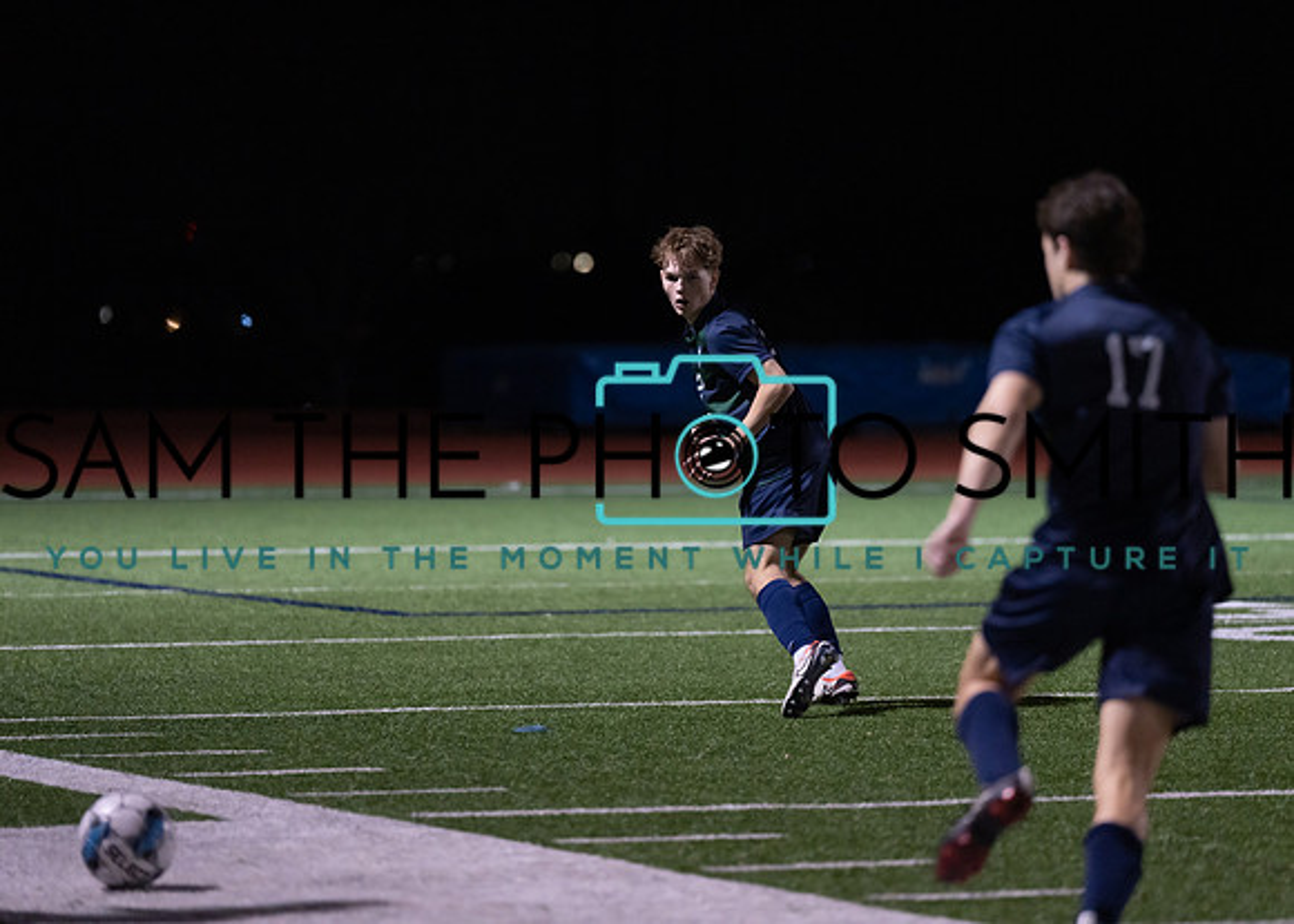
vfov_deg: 6.9
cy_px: 462
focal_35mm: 210
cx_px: 647
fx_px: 7700
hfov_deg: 9.6
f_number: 2.8
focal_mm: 200
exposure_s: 1/1000
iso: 2500
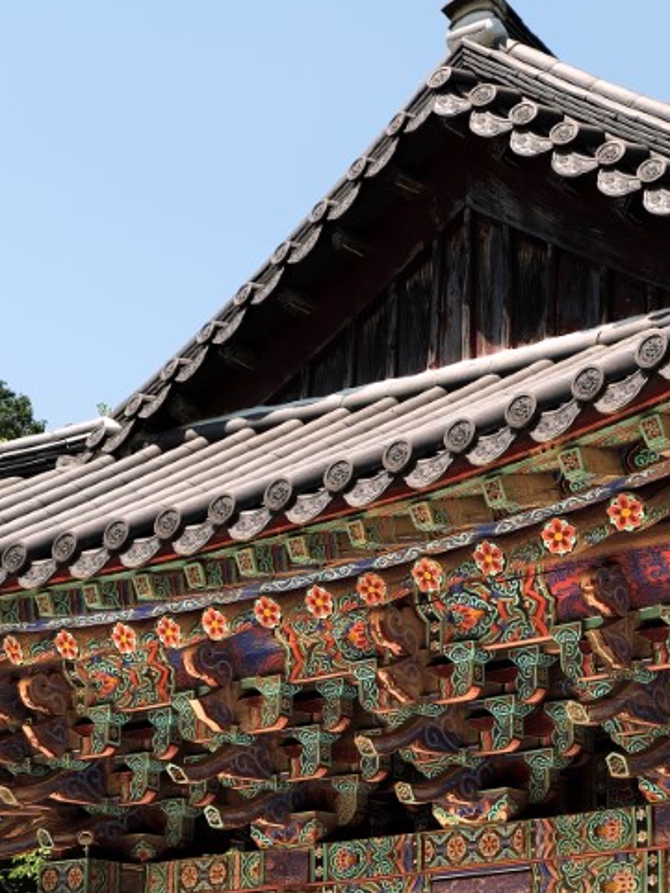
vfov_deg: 23.2
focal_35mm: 84
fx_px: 2167
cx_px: 535
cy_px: 566
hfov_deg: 17.4
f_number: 6.4
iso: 200
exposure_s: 1/240
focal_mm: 23.3
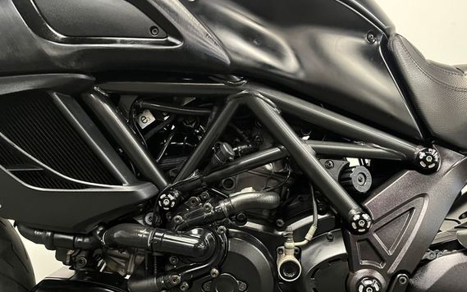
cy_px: 184
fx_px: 395
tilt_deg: -0.2
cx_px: 250
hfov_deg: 61.2
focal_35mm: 31
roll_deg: +0.8
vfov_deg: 40.3
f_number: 1.6
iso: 500
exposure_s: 1/25
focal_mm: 5.1
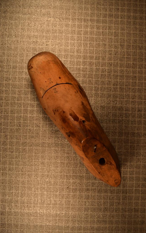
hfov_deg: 35.8
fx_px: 226
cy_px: 117
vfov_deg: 54.6
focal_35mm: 36
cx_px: 77
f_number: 6.3
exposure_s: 1/200
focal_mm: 23
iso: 200
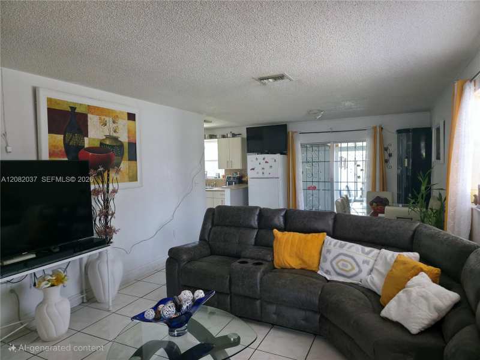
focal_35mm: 23
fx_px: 319
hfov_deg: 73.9
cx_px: 240
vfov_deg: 58.9
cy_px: 180
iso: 125
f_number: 1.7
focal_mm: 6.3
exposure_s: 1/120
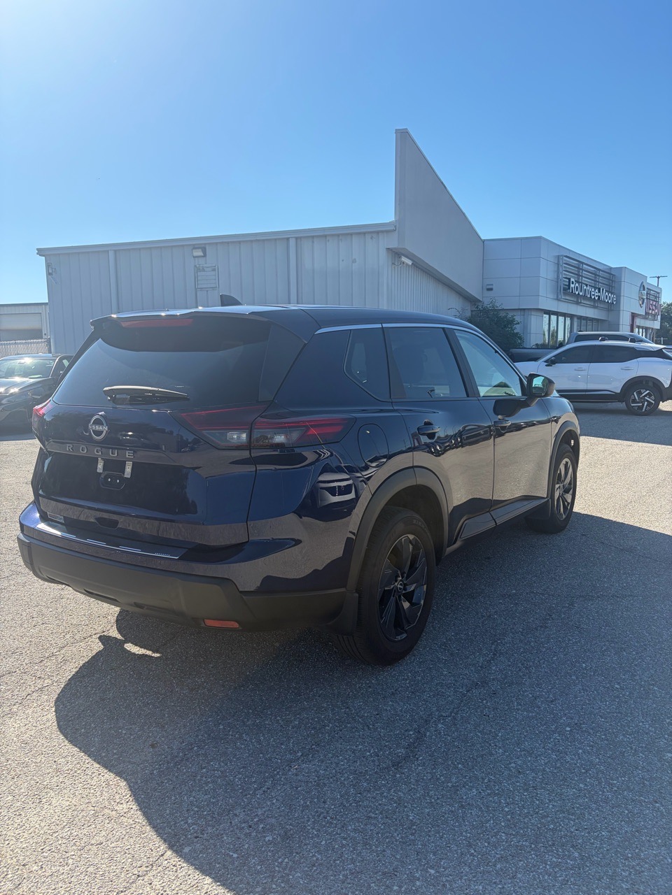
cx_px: 336
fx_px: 673
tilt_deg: -6.0
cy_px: 448
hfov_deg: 53.1
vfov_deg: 67.3
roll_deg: +1.5
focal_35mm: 26
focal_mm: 5.96
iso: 50
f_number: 1.6
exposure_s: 1/2865
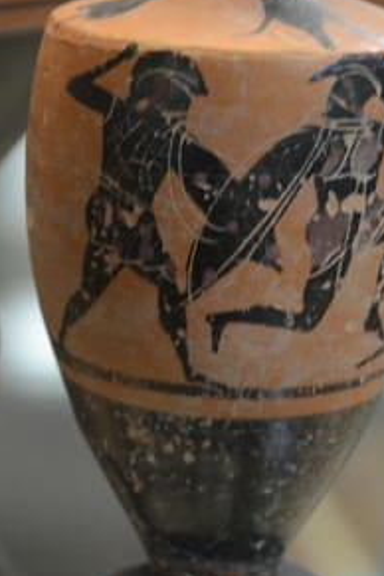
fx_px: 3824
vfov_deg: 8.6
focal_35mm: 239
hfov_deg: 5.7
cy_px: 311
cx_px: 210
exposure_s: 1/25
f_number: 5.3
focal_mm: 70
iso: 1000
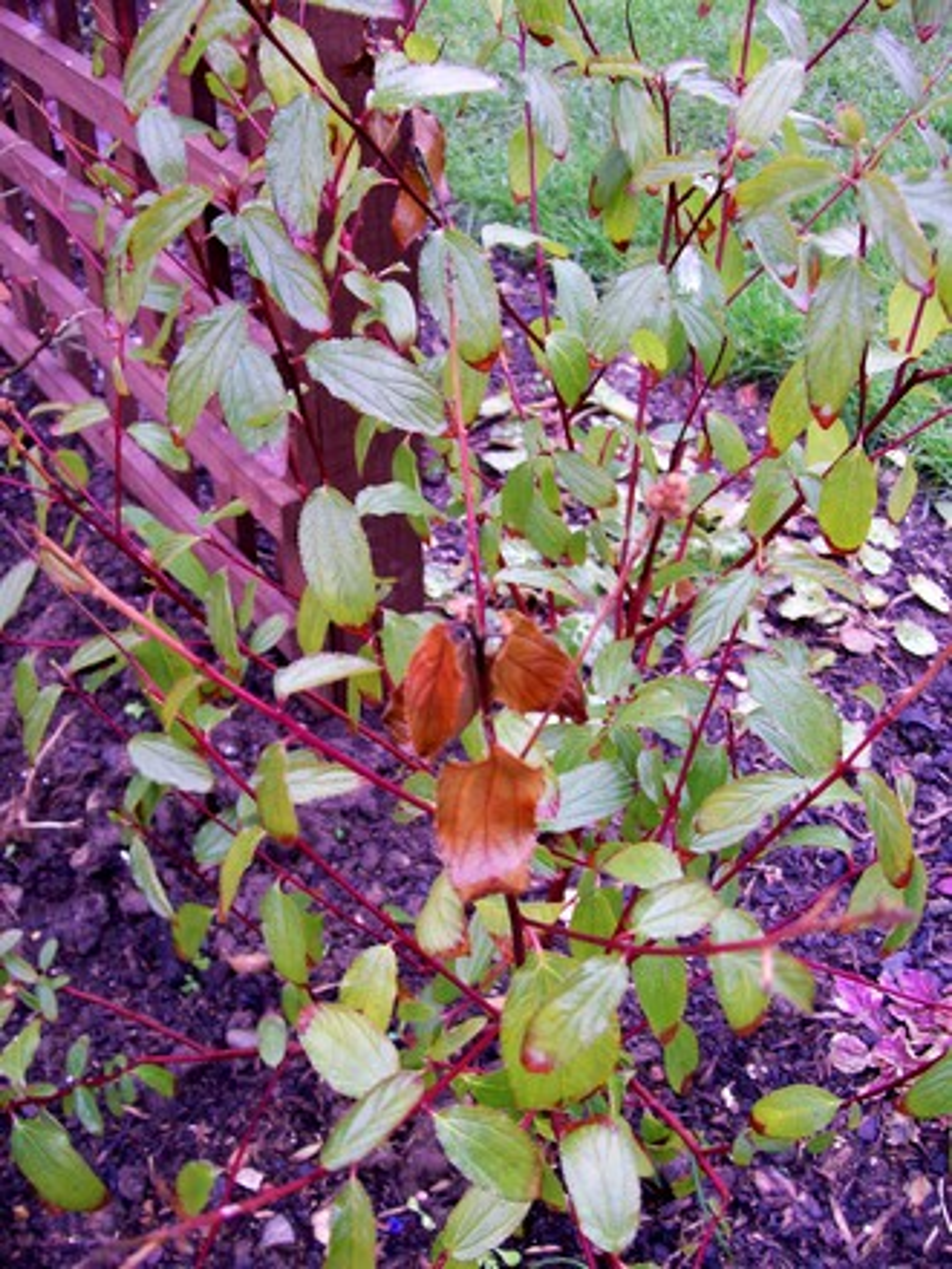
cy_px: 634
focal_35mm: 36
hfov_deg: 39.7
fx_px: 1320
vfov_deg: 51.4
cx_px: 476
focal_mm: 6
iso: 160
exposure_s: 1/31.1
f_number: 2.7
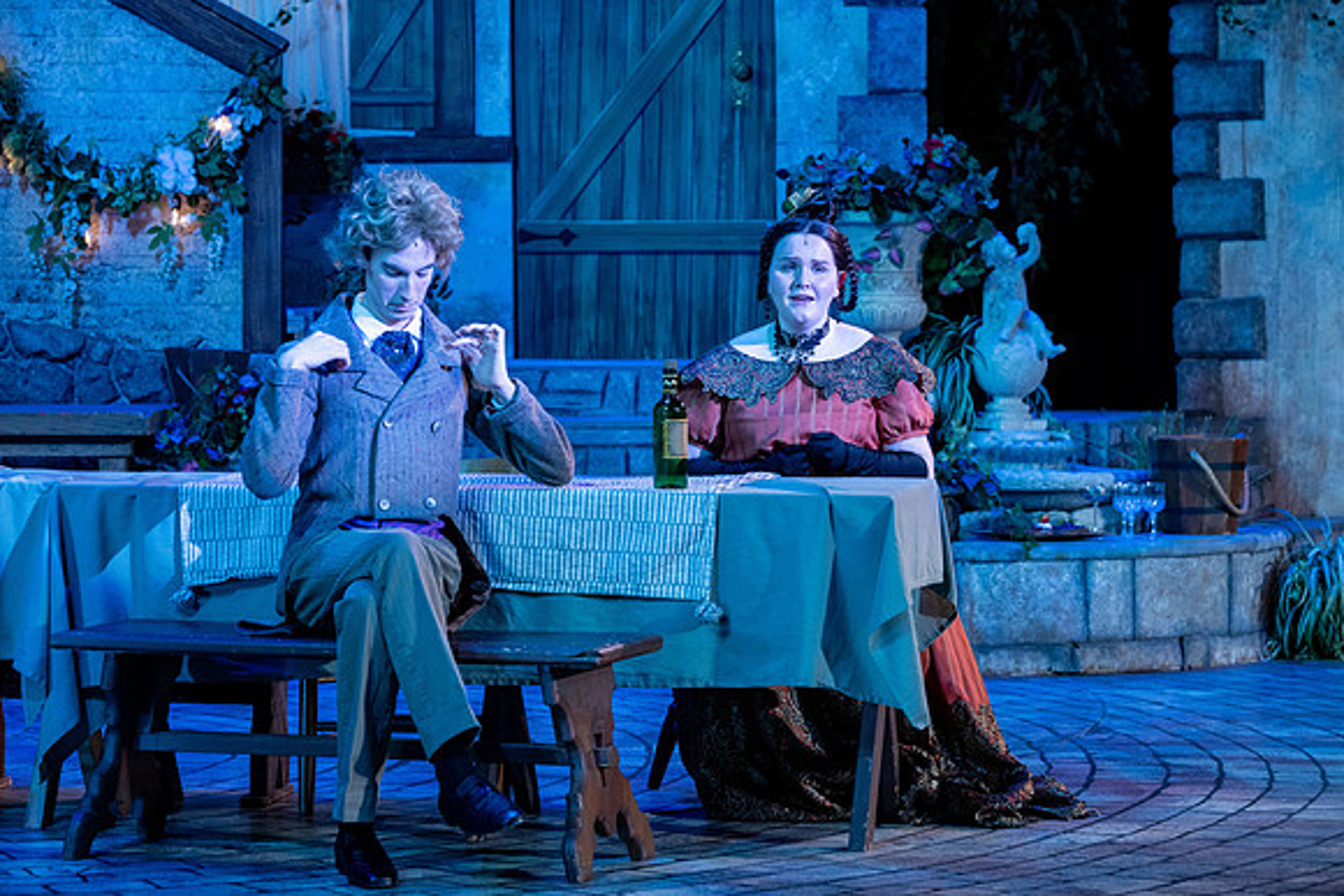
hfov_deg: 17.1
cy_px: 448
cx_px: 672
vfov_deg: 11.4
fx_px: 4481
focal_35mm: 120
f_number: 5
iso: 1000
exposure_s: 1/160
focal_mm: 120
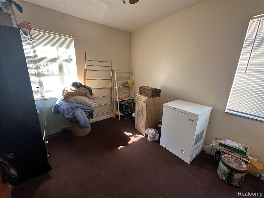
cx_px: 132
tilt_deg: -14.7
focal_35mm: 14
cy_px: 99
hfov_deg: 102.1
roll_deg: -1.6
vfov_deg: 85.7
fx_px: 107
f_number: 2.2
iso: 320
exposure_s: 1/93
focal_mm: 2.22
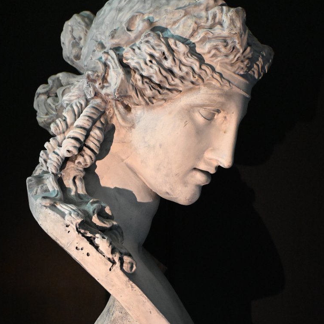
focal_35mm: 57
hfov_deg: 30.0
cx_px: 154
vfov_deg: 29.7
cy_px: 235
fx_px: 604
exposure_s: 1/60
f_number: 4.5
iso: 5600
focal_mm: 28
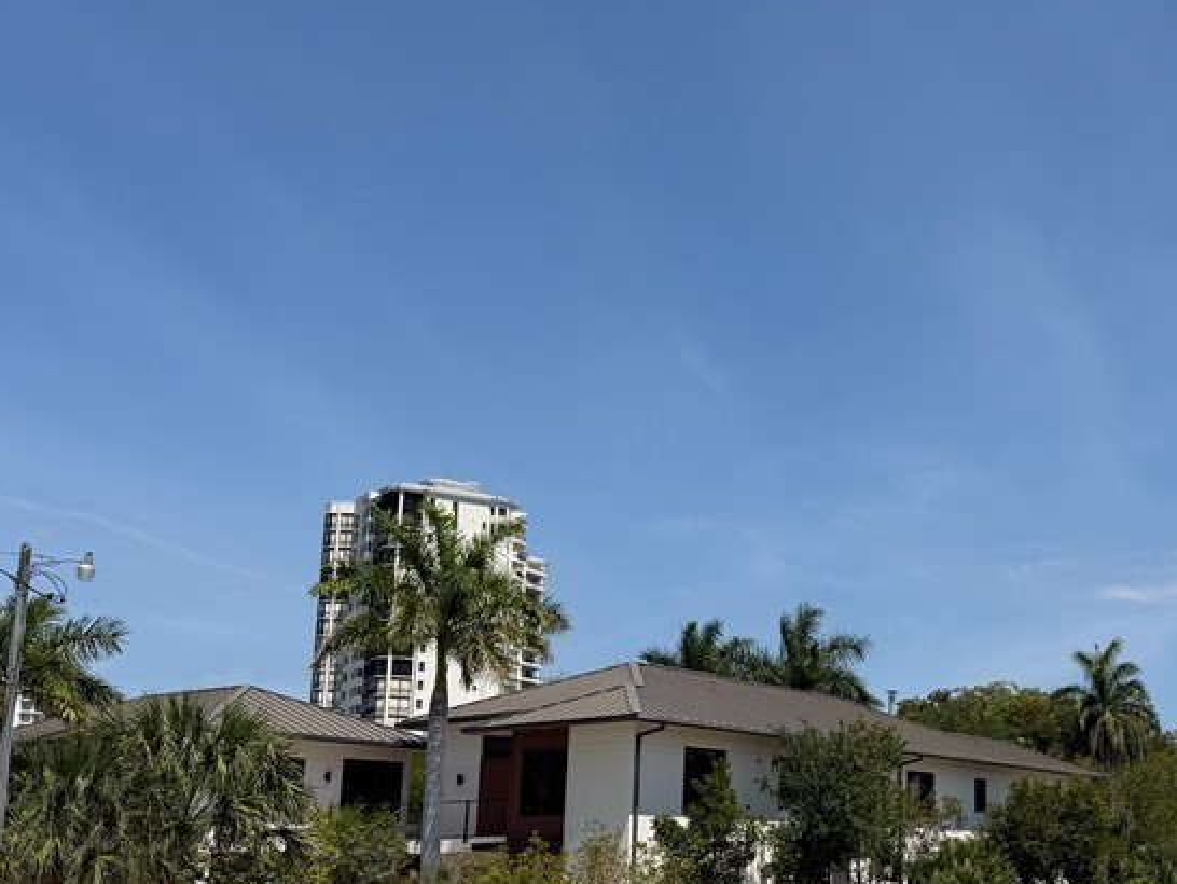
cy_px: 565
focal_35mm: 45
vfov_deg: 32.0
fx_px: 1531
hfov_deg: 40.5
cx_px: 923
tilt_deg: +9.9
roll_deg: +0.3
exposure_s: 1/8130
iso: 80
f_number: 1.78
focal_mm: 6.76
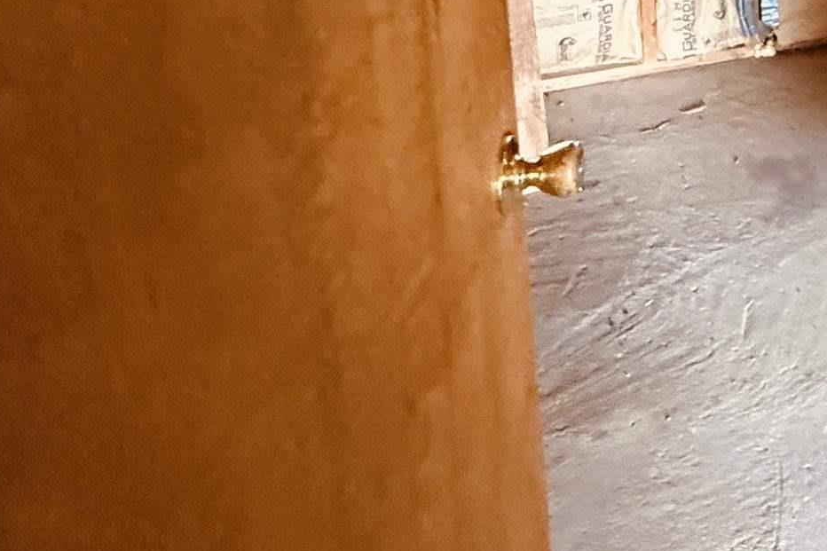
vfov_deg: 25.0
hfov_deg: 30.1
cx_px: 1139
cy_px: -132
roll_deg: -1.7
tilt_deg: -11.3
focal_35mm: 48
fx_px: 1102
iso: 800
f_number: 2.2
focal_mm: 2.22
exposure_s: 1/60
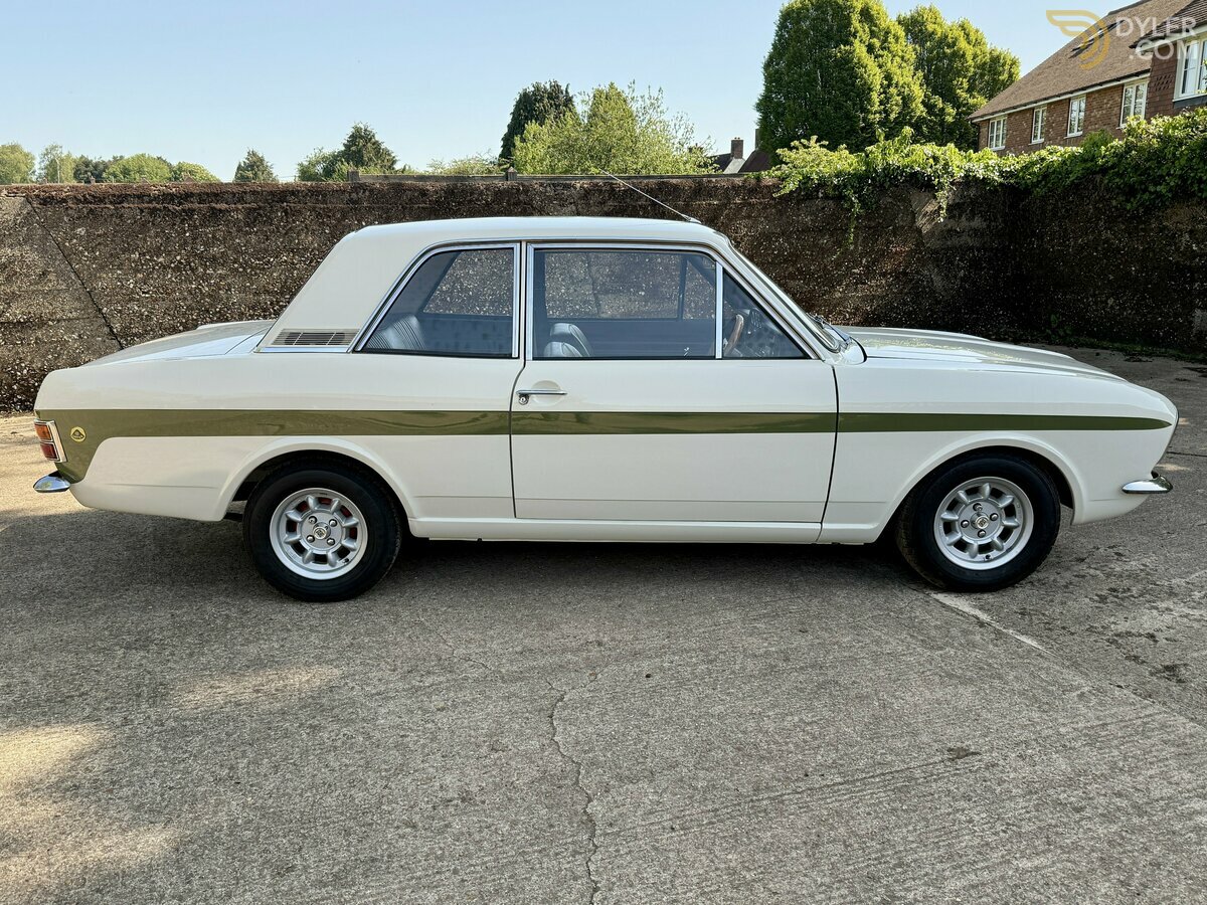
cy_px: 452
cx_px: 604
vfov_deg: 56.8
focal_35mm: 24
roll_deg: +0.6
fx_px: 837
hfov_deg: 71.6
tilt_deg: -13.2
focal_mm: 6.76
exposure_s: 1/967
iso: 100
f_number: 1.78
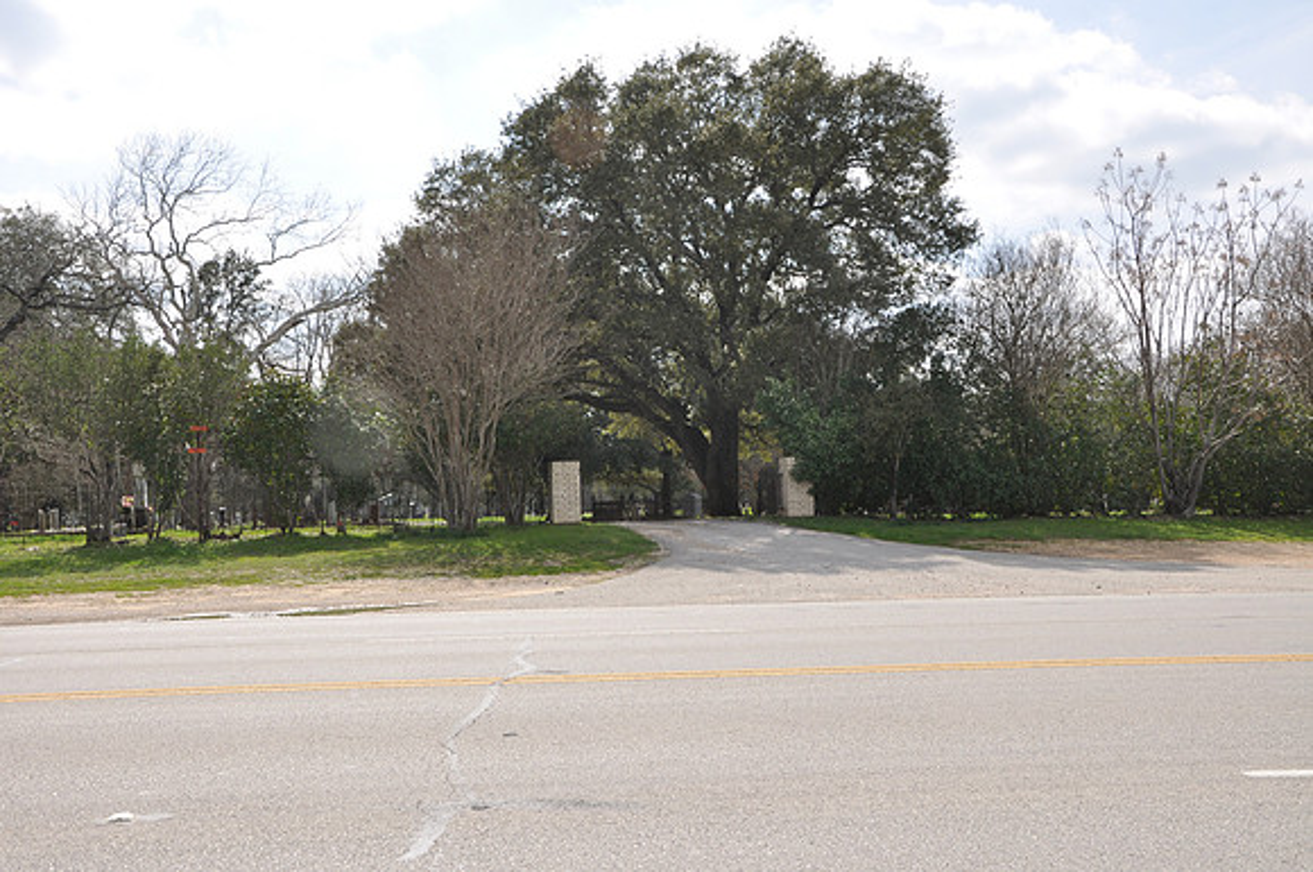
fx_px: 1420
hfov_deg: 49.6
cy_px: 436
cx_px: 656
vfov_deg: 34.1
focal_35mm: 39
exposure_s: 1/200
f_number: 10
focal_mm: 26
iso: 200
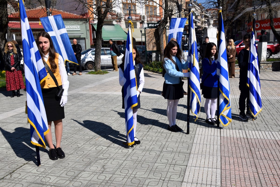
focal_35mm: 33
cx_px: 140
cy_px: 94
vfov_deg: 40.0
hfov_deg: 57.2
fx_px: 257
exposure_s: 1/320
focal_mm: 22
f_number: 9
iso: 100
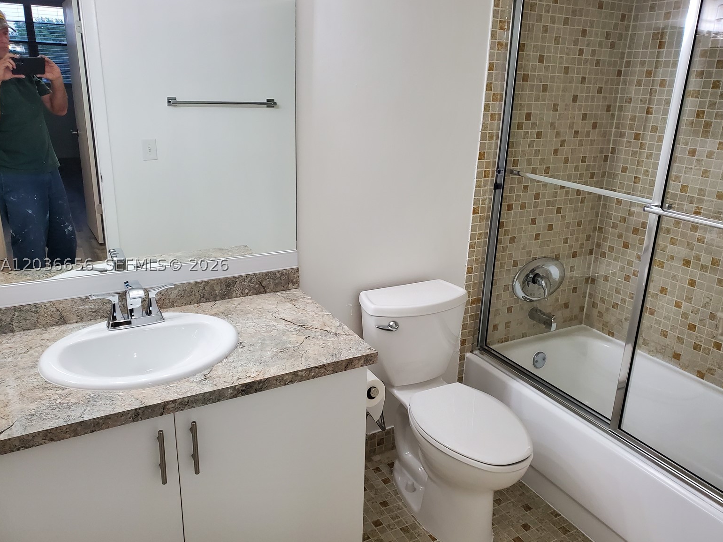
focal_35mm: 27
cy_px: 264
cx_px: 372
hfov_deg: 65.3
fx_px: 564
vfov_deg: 51.4
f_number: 2.4
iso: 250
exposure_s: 1/120
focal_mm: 4.3
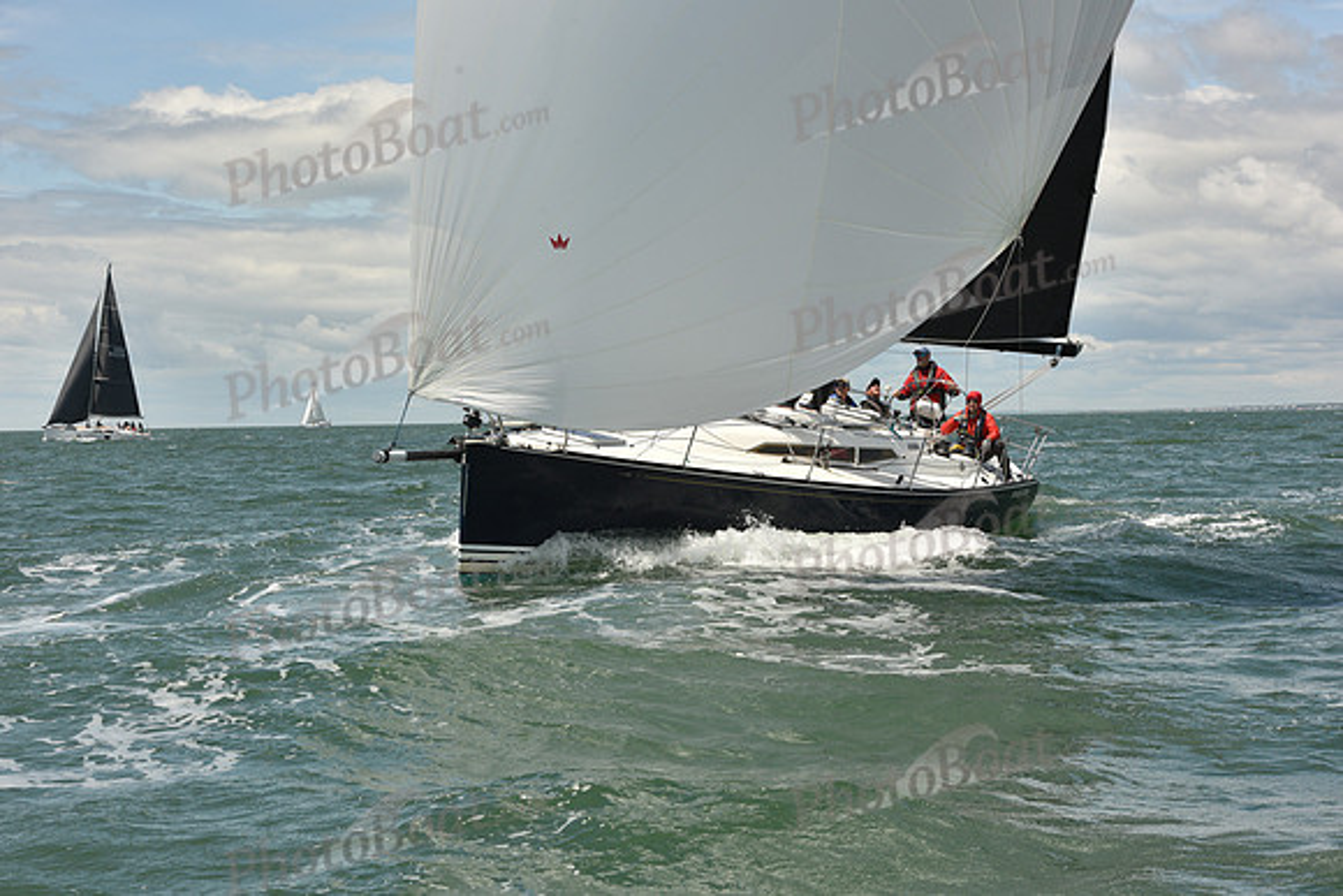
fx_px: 2985
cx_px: 672
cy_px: 448
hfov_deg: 25.4
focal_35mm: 80
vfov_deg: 17.1
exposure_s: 1/800
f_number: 13
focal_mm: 80
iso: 320
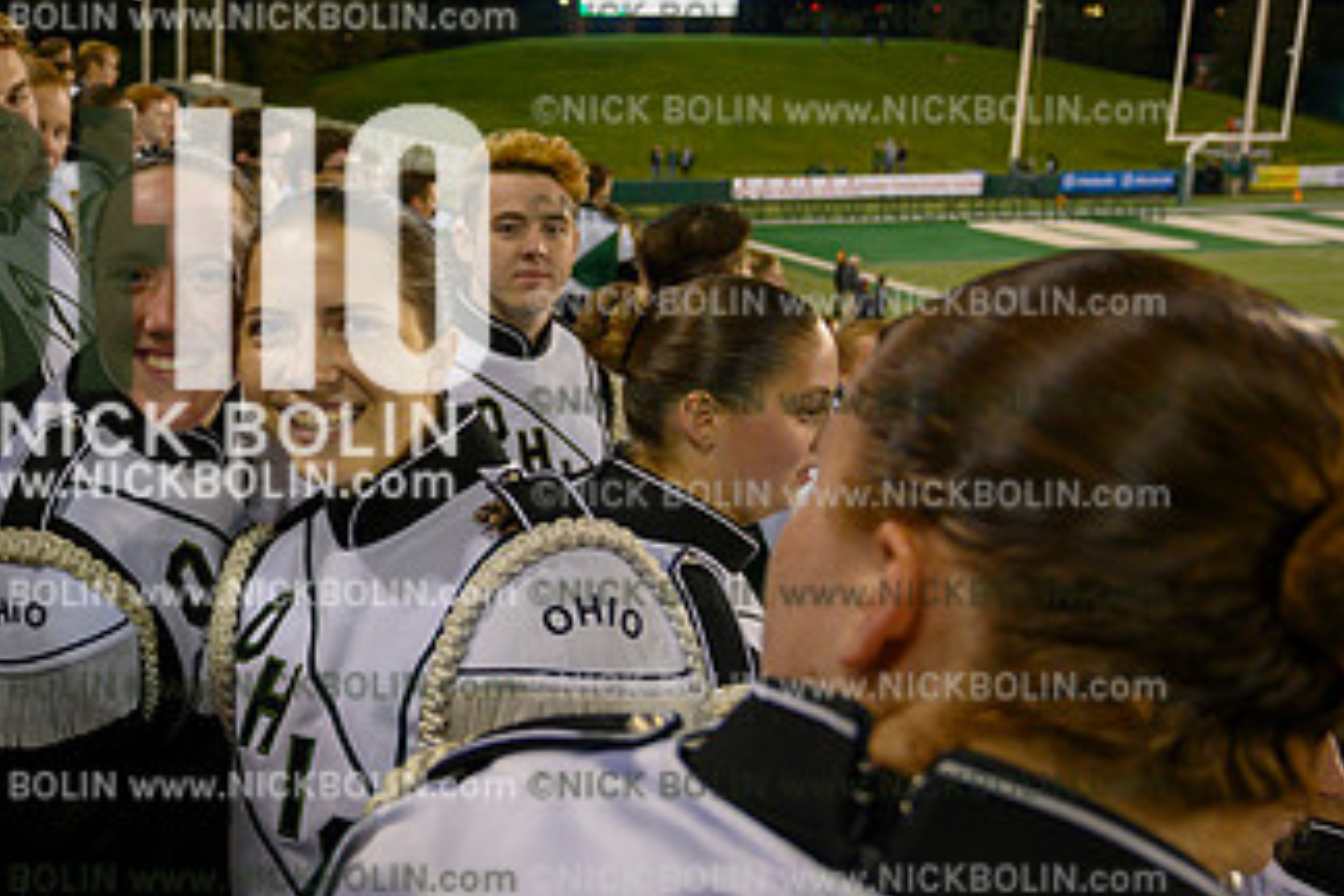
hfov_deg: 42.5
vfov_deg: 31.0
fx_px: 1605
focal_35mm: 43
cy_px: 305
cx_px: 195
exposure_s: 1/250
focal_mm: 24
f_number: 4
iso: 2000
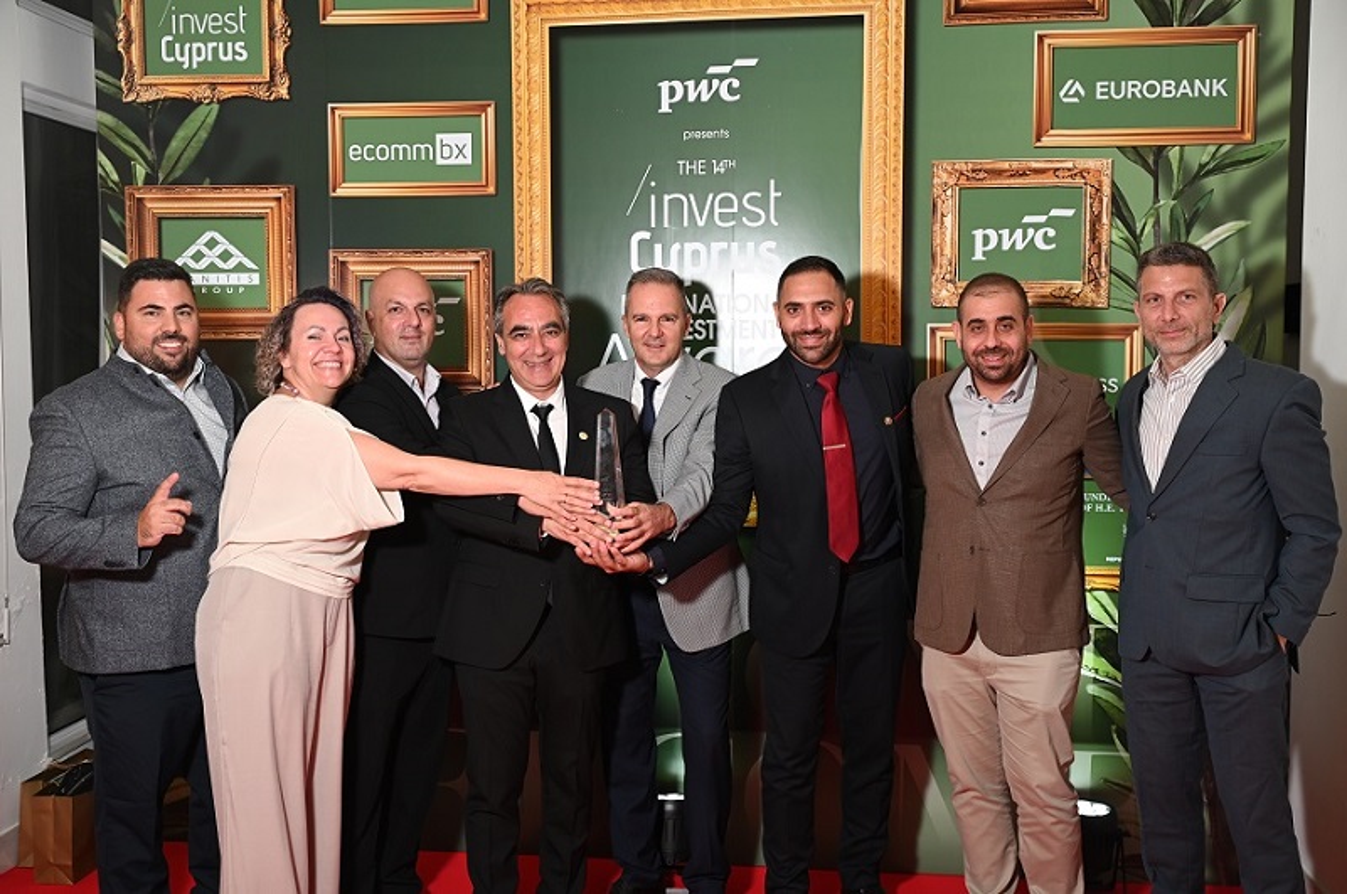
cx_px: 674
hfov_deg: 54.5
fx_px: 1308
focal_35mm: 35
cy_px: 447
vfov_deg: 37.7
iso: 800
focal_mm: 35
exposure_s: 1/125
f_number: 4
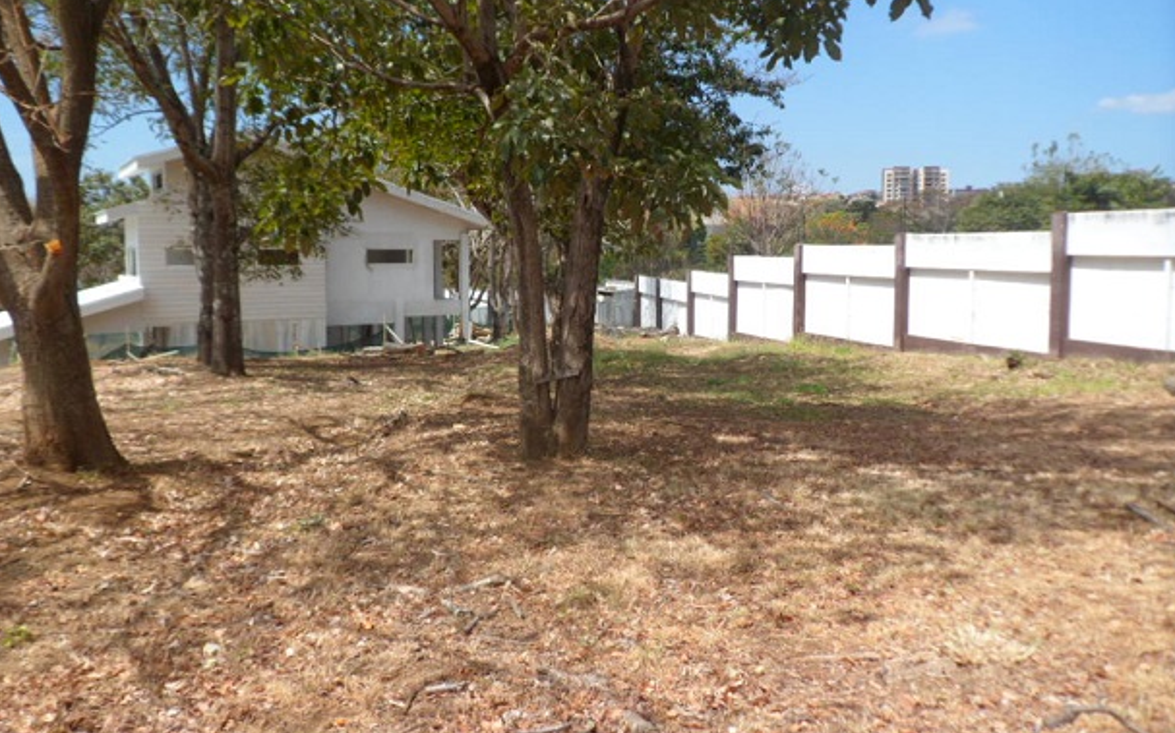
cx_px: 591
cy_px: 345
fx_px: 928
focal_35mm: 29
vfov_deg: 43.1
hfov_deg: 64.7
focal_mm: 4.9
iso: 80
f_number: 3.3
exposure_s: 1/750
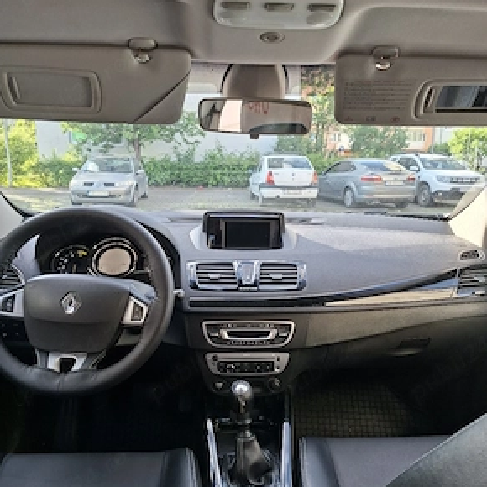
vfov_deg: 57.3
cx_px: 237
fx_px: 446
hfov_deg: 57.3
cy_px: 249
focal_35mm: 28
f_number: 1.8
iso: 50
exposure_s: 1/116
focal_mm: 5.54
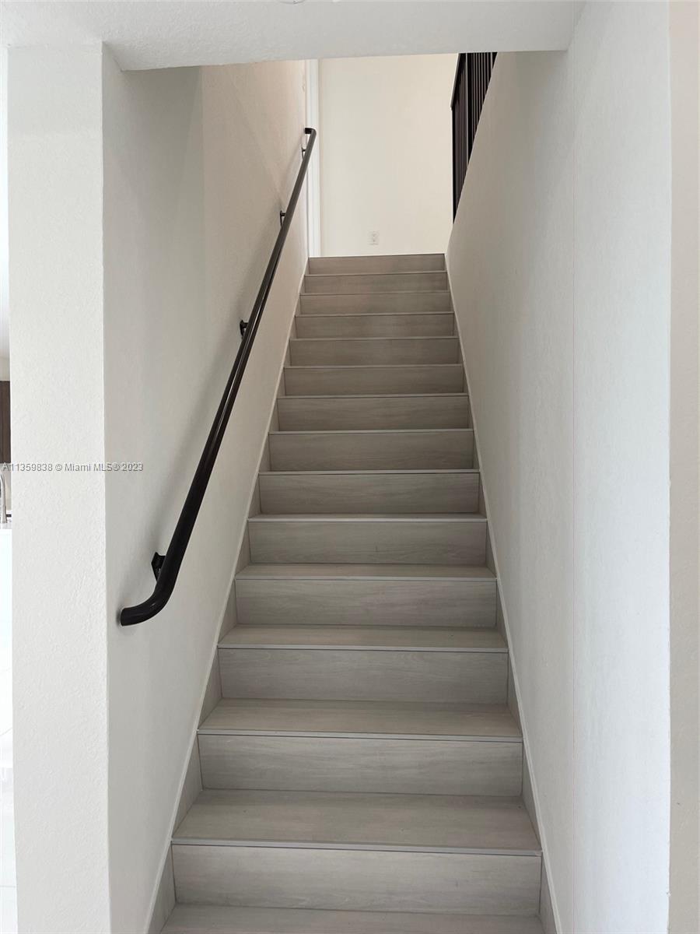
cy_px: 467
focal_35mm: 26
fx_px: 701
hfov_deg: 53.1
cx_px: 350
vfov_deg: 67.3
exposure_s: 1/120
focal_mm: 5.1
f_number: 1.6
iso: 100
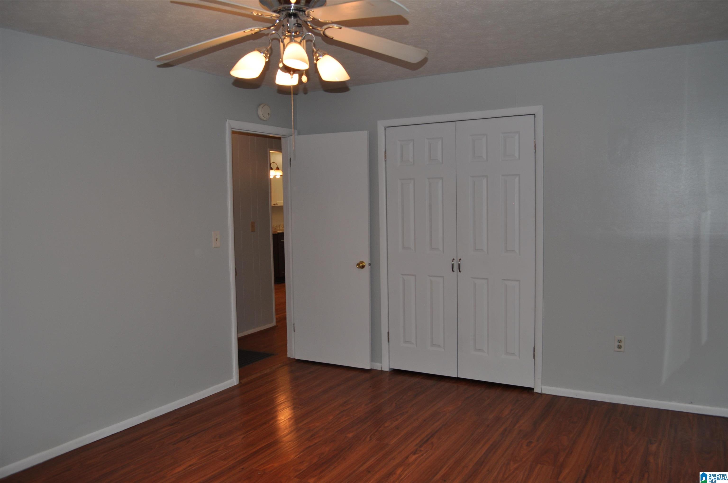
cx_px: 364
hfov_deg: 67.4
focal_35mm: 27
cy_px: 242
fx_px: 545
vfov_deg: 47.8
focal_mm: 18
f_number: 5.6
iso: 200
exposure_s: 1/30
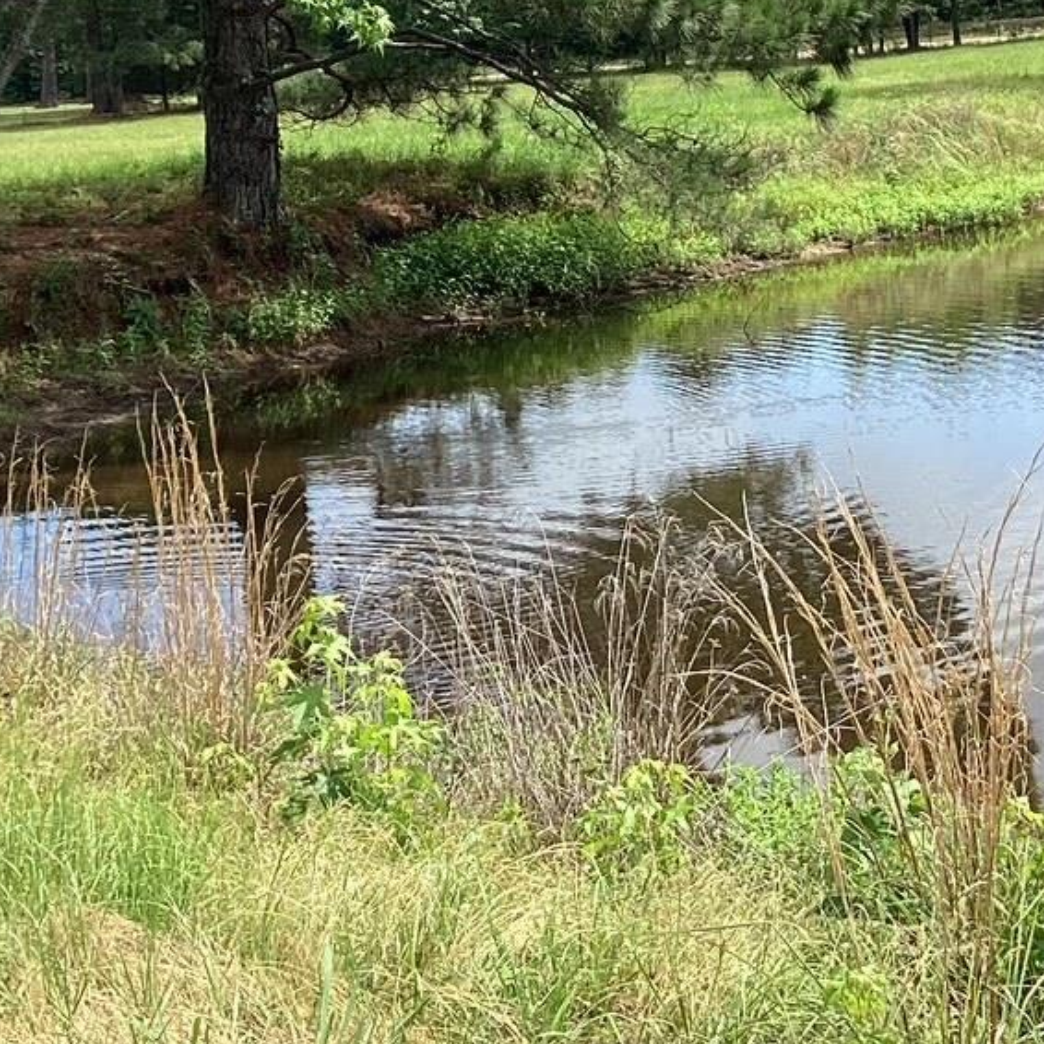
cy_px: 140
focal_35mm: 79
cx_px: 502
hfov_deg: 21.9
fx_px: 2696
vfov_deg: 21.5
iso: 25
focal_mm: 3.3
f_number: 2.4
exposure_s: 1/783
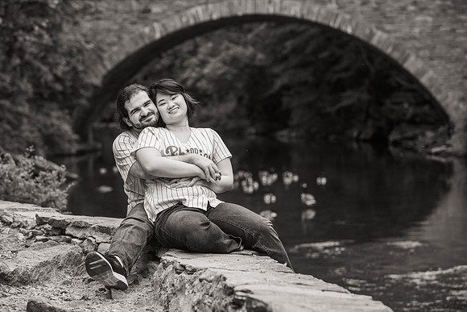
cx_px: 229
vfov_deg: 12.1
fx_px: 1475
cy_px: 149
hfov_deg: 18.0
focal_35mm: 114
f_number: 4
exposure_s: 1/1000
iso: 1600
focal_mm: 105
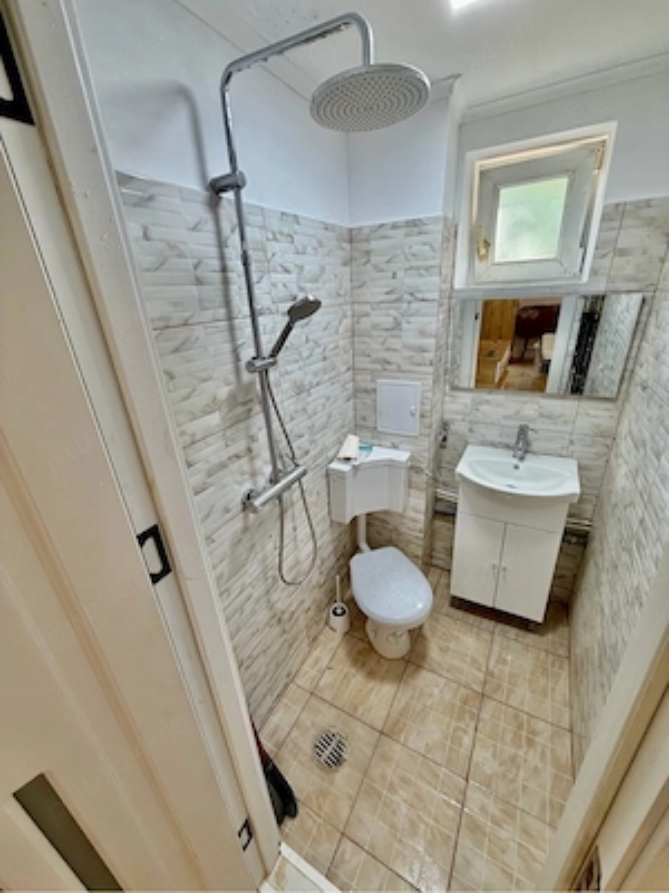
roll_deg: +3.6
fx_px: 361
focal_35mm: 14
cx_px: 334
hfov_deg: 85.7
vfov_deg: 102.1
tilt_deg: -20.0
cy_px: 446
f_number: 2.2
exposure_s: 1/100
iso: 125
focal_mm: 2.22
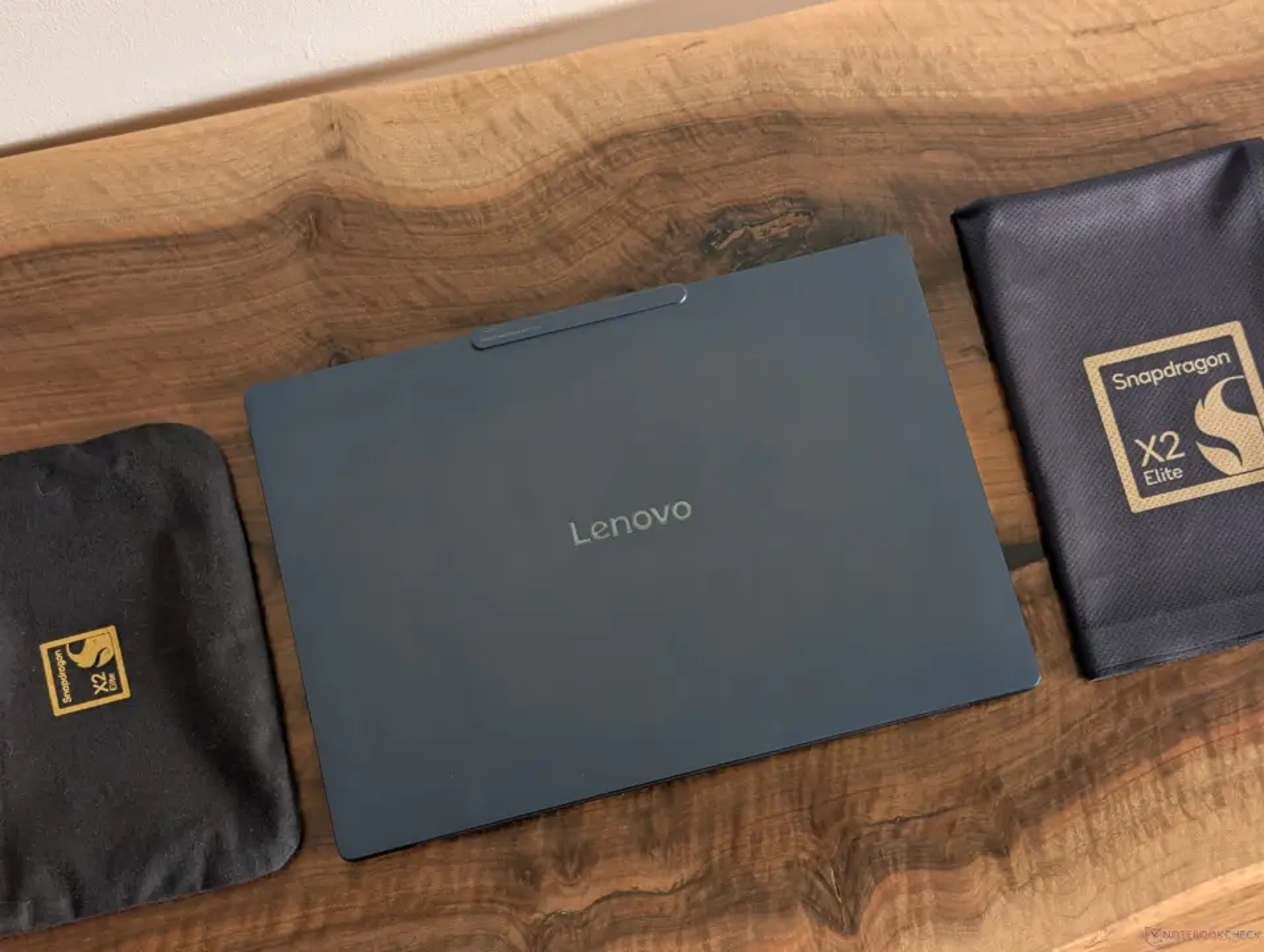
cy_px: 476
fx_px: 1792
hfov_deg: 38.9
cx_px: 632
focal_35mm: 49
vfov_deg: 29.8
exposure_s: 1/23.8
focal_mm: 6.9
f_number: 1.68
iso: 40
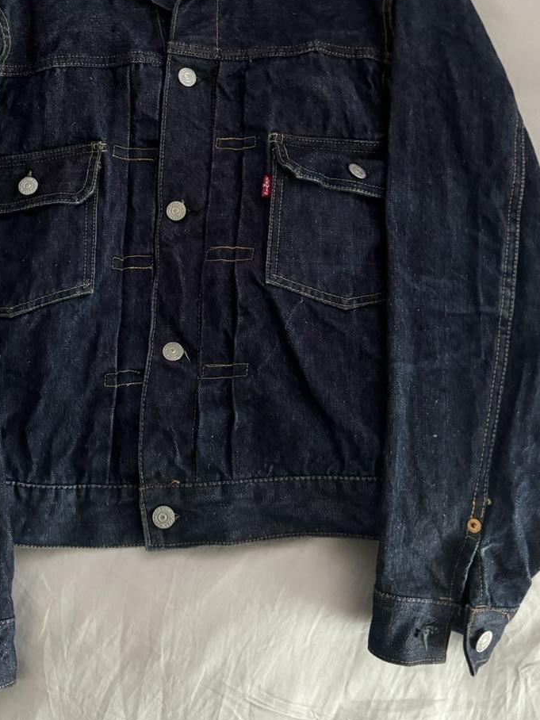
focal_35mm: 37
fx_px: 770
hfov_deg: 38.3
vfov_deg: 49.4
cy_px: 251
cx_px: 182
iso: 1000
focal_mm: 6.86
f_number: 1.78
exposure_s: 1/30
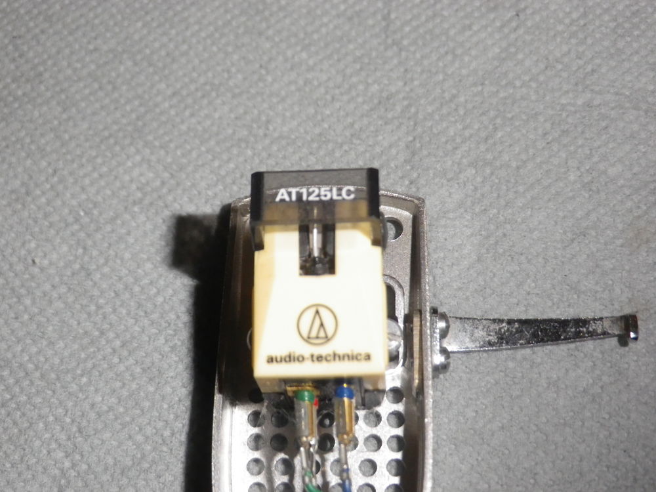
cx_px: 328
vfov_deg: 27.5
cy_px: 246
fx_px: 1004
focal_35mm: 53
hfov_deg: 36.2
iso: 400
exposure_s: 1/60
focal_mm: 9.5
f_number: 8.8
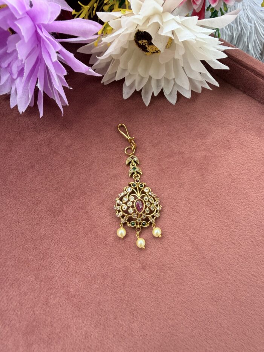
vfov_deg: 71.6
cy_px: 176
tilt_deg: -65.0
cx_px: 132
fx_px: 244
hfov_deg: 56.8
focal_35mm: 24
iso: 80
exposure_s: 1/121
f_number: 2.2
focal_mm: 2.22
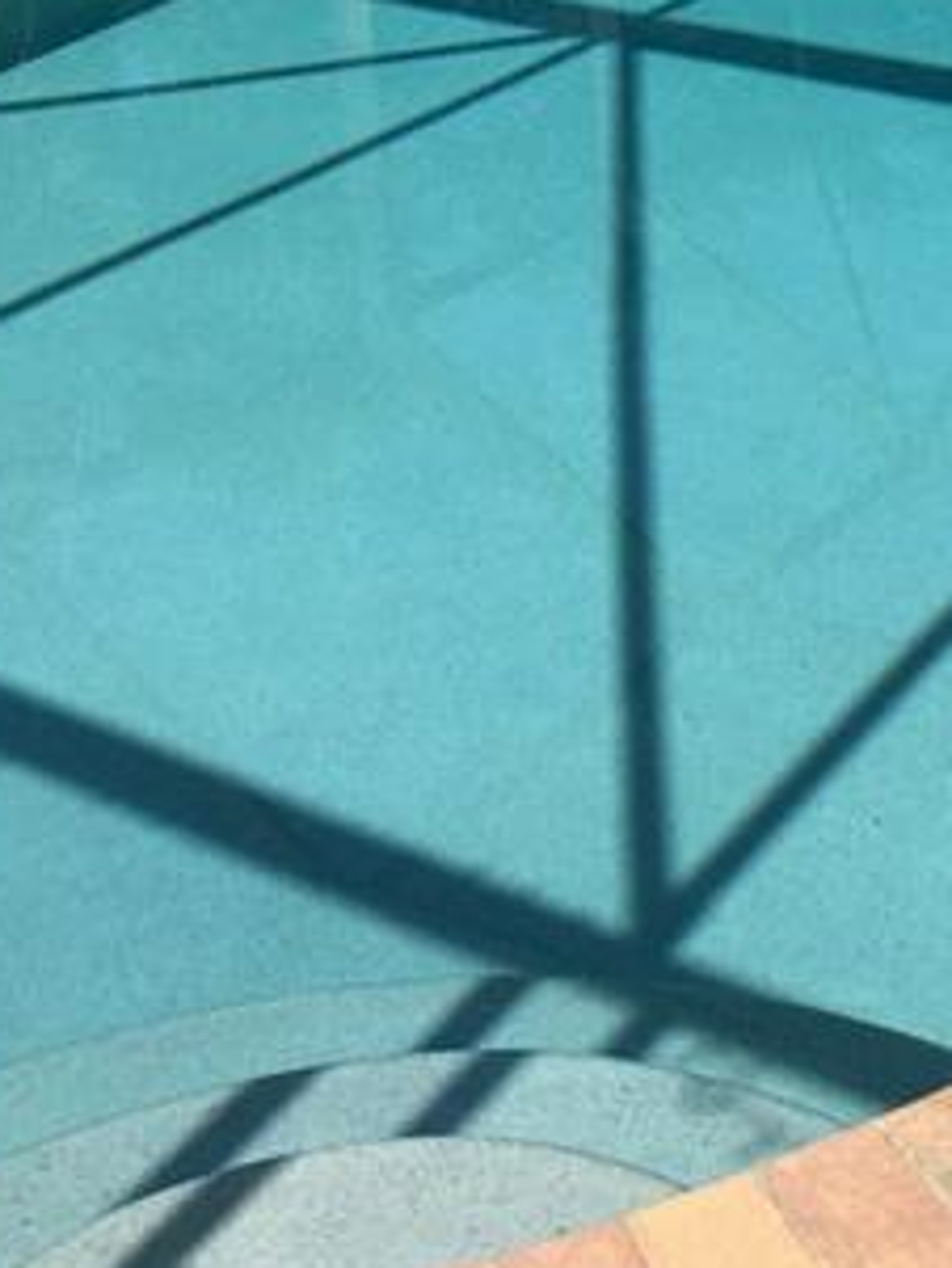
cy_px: -206
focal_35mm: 74
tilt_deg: -10.9
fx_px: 2712
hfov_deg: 19.6
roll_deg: +3.0
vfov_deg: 24.2
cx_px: 817
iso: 25
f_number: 2.2
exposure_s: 1/1241
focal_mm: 4.15
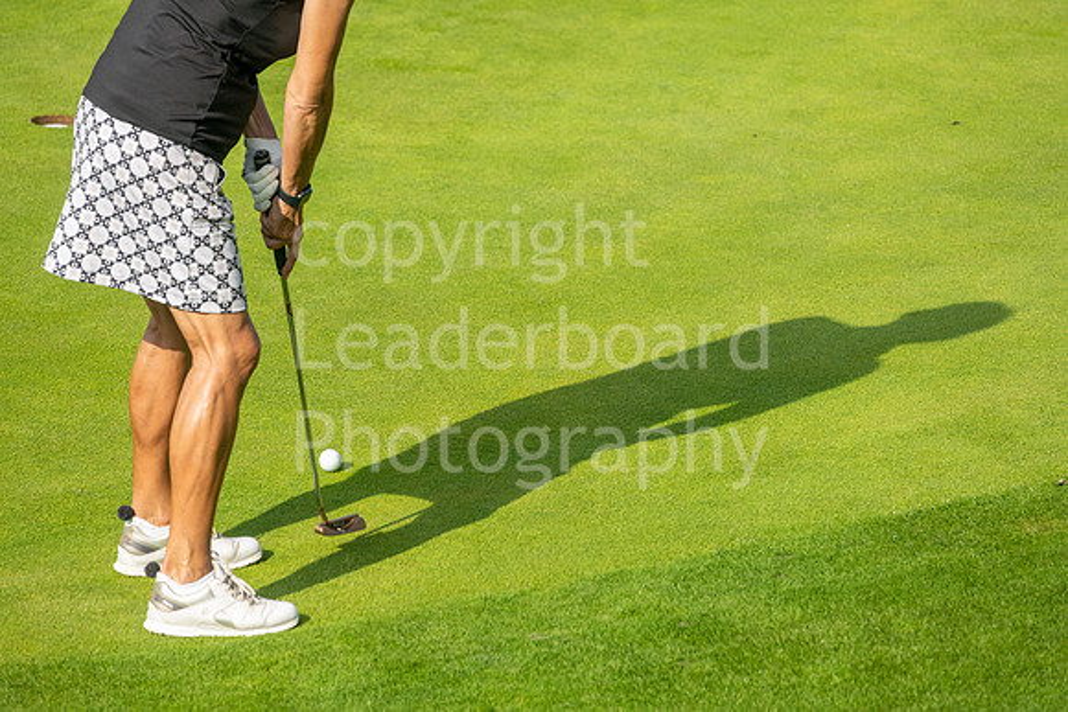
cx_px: 534
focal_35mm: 300
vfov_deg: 4.6
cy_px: 356
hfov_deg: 6.9
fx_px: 8902
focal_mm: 300
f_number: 6.3
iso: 200
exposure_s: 1/400
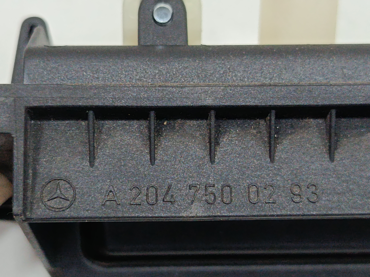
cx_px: 185
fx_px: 716
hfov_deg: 29.0
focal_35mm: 67
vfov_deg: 21.9
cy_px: 138
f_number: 1.7
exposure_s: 1/50
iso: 807
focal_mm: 5.24
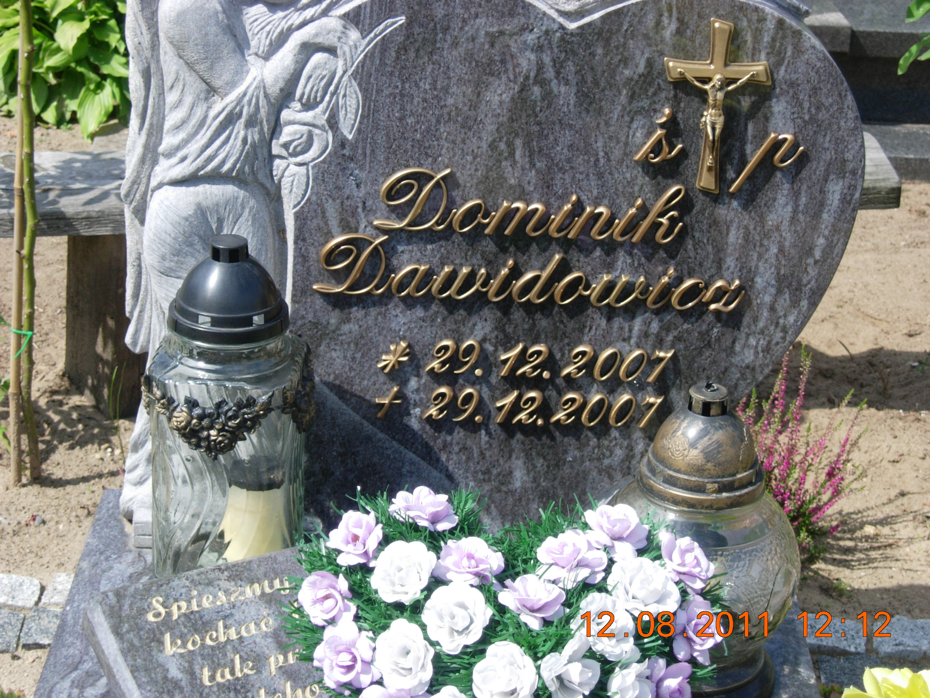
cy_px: 349
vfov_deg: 18.0
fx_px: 2203
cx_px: 465
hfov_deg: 23.8
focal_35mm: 82
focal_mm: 17
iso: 64
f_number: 4
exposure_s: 1/592
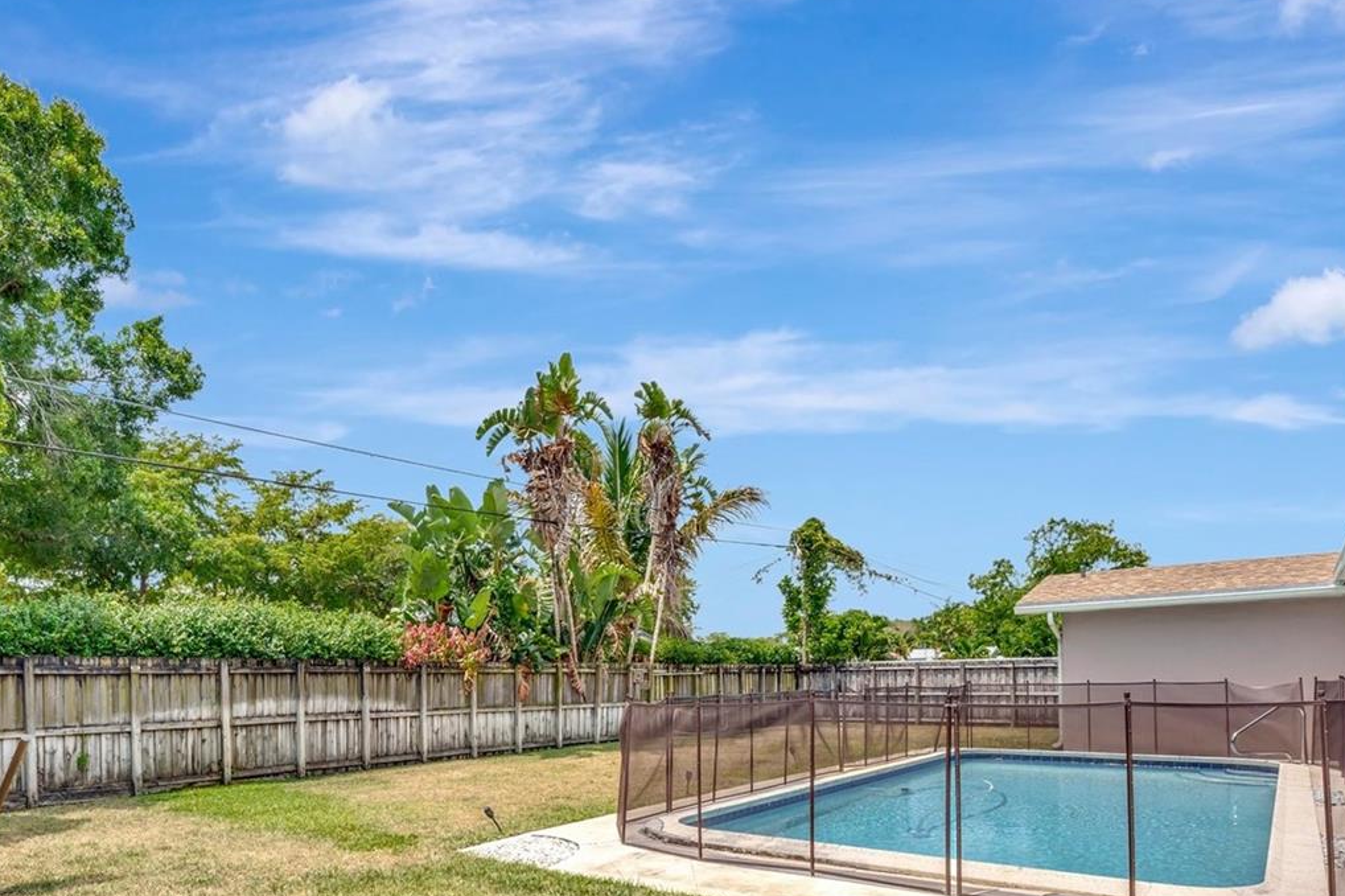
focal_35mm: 22
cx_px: 560
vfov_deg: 54.2
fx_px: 822
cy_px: 686
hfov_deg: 78.0
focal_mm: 14
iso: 400
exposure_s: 1/800
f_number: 9
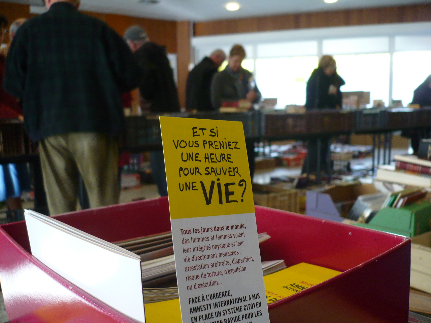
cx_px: 216
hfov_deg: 52.6
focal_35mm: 35
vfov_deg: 40.7
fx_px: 436
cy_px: 162
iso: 160
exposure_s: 1/30
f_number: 2.8
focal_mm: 5.8
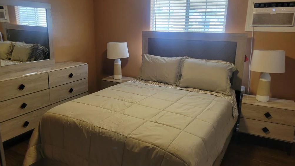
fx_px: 227
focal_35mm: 29
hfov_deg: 66.1
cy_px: 80
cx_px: 146
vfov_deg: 40.2
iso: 160
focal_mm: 5.4
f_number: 1.8
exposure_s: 1/40
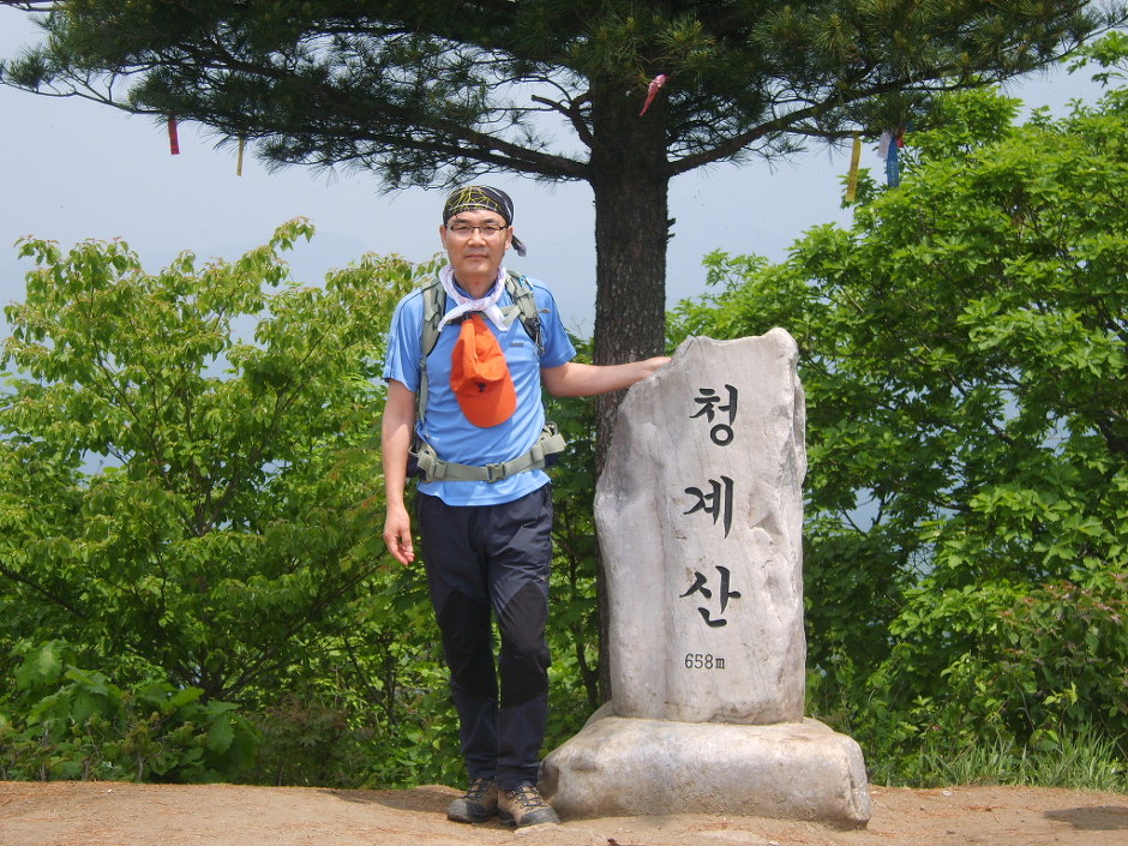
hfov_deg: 31.2
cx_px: 564
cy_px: 423
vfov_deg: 23.7
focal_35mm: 62
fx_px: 2020
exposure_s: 1/750
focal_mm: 13
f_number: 3.8
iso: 50
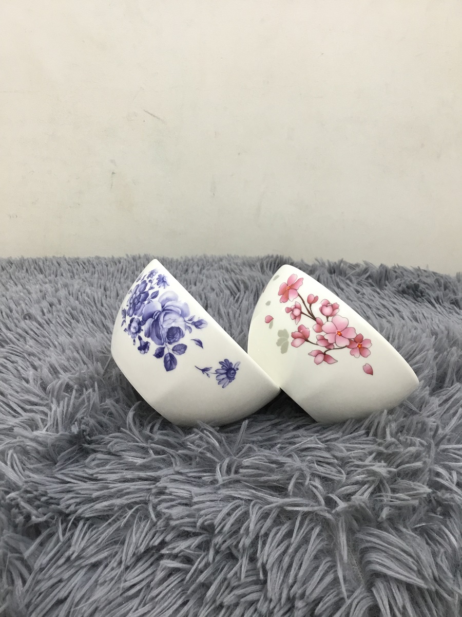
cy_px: 308
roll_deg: -1.2
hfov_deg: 45.4
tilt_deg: -22.1
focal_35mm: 31
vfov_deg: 58.4
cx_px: 231
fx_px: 552
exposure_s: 1/33
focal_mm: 3.3
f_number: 2.4
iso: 100
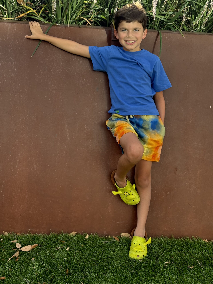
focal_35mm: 48
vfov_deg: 39.7
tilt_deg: -23.6
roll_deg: -2.5
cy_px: 142
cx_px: 106
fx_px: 394
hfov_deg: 30.3
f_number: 1.78
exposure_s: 1/343
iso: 64
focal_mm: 6.76
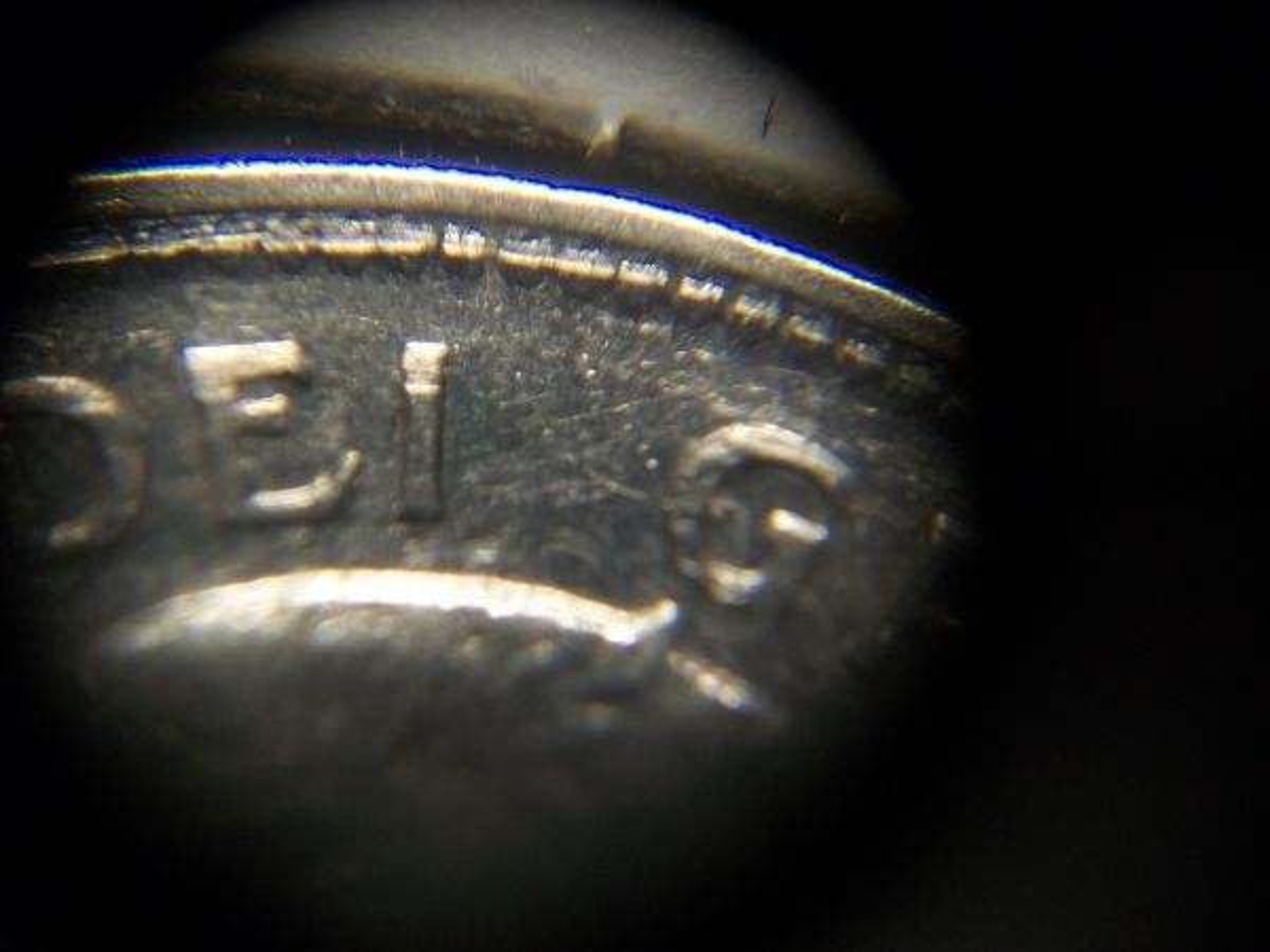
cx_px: 635
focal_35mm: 50
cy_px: 476
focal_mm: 8.8
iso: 152
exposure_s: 1/80
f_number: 3.6
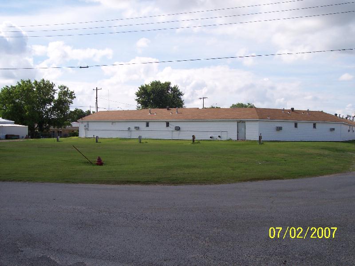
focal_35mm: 38
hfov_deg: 49.0
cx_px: 178
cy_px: 133
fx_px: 390
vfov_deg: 37.7
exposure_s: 1/700
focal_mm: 8
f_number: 4.8
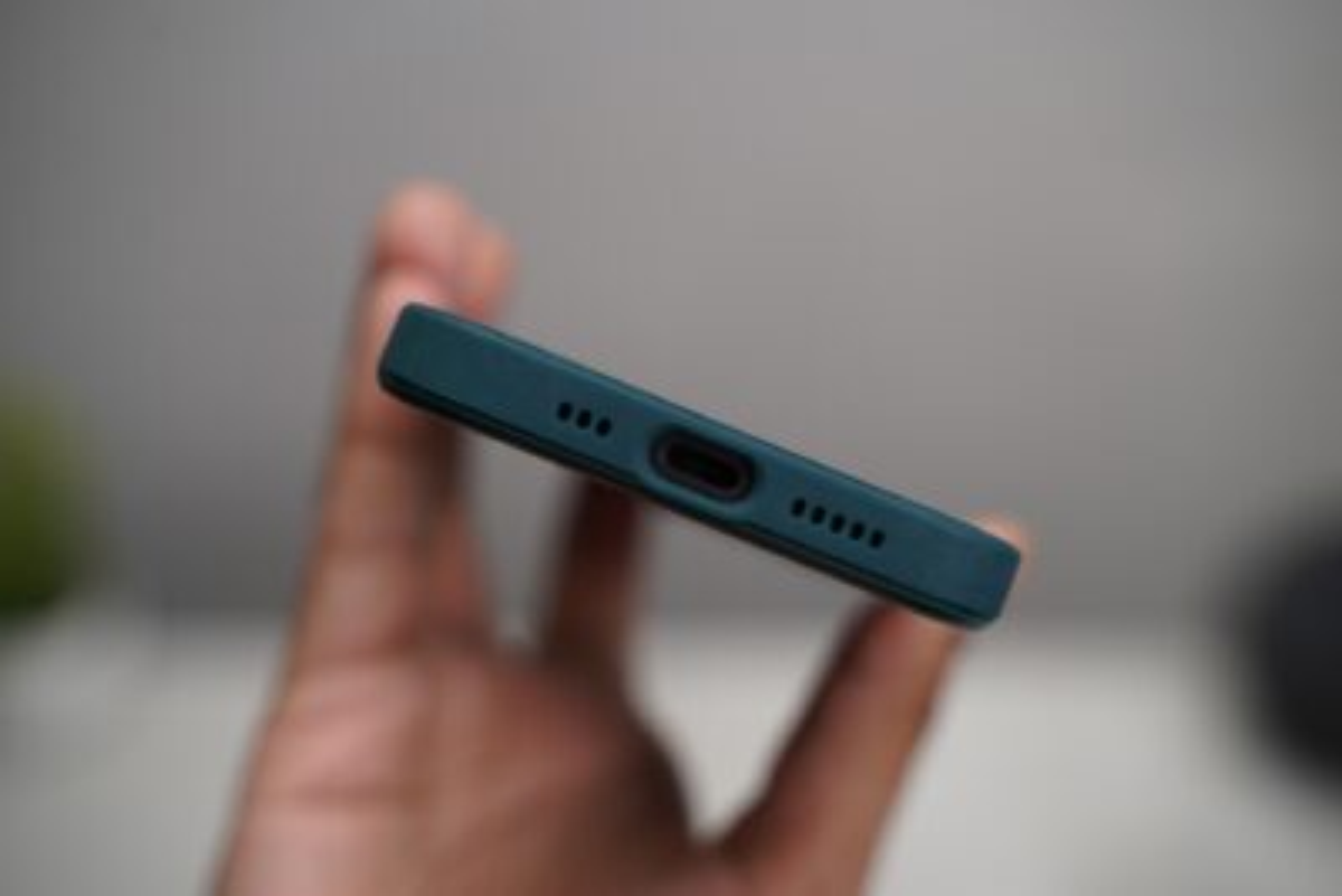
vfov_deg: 22.3
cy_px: 448
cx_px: 671
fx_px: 2275
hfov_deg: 32.9
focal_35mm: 61
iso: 800
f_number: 4
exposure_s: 1/200
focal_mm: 61
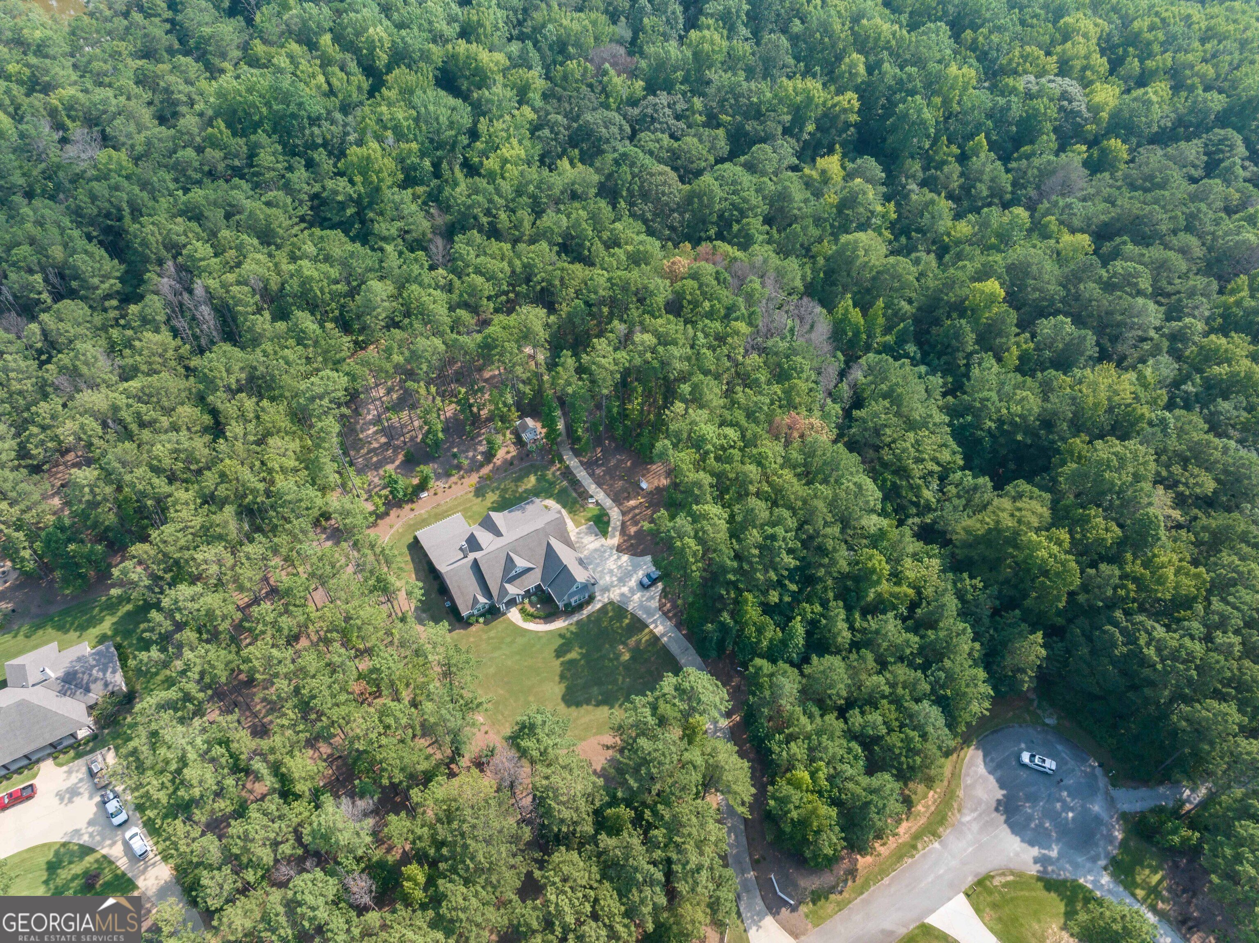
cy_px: 472
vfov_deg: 56.8
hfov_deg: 71.6
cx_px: 630
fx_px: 872
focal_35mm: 24
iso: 100
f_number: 10
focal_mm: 12.29
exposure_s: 1/160
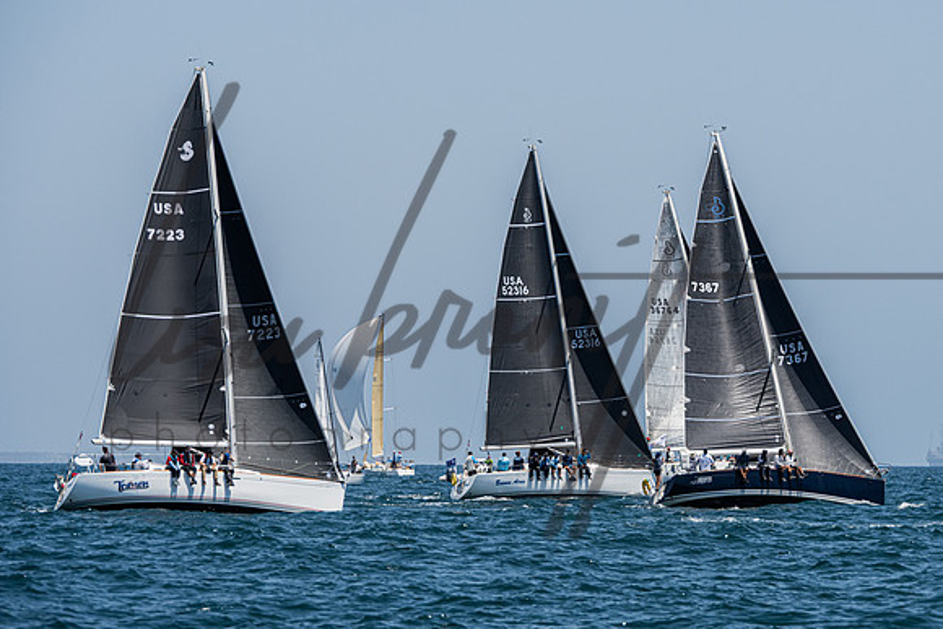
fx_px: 5922
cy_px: 311
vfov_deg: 6.1
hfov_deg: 9.1
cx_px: 558
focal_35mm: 226
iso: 400
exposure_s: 1/2000
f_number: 8
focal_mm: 165
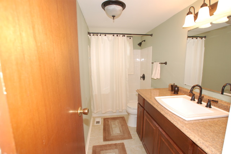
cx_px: 116
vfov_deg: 72.0
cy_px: 77
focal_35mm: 16
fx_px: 106
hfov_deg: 95.0
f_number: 4.5
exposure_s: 1/60
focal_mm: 11
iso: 400
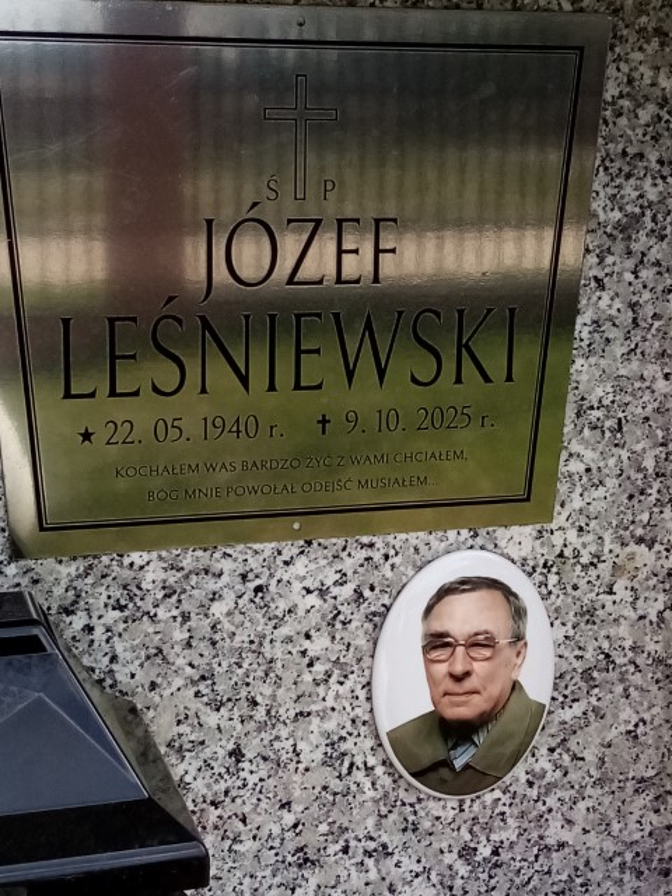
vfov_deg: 67.3
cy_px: 448
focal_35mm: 26
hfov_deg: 53.1
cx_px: 336
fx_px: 673
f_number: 1.8
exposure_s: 1/677
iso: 108
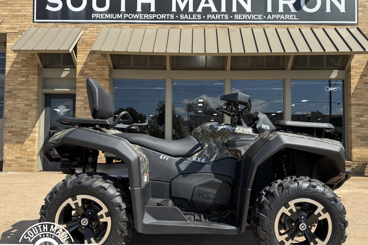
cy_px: 134
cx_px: 193
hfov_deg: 65.4
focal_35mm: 28
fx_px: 286
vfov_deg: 46.3
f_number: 1.78
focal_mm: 6.76
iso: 80
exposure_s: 1/2506
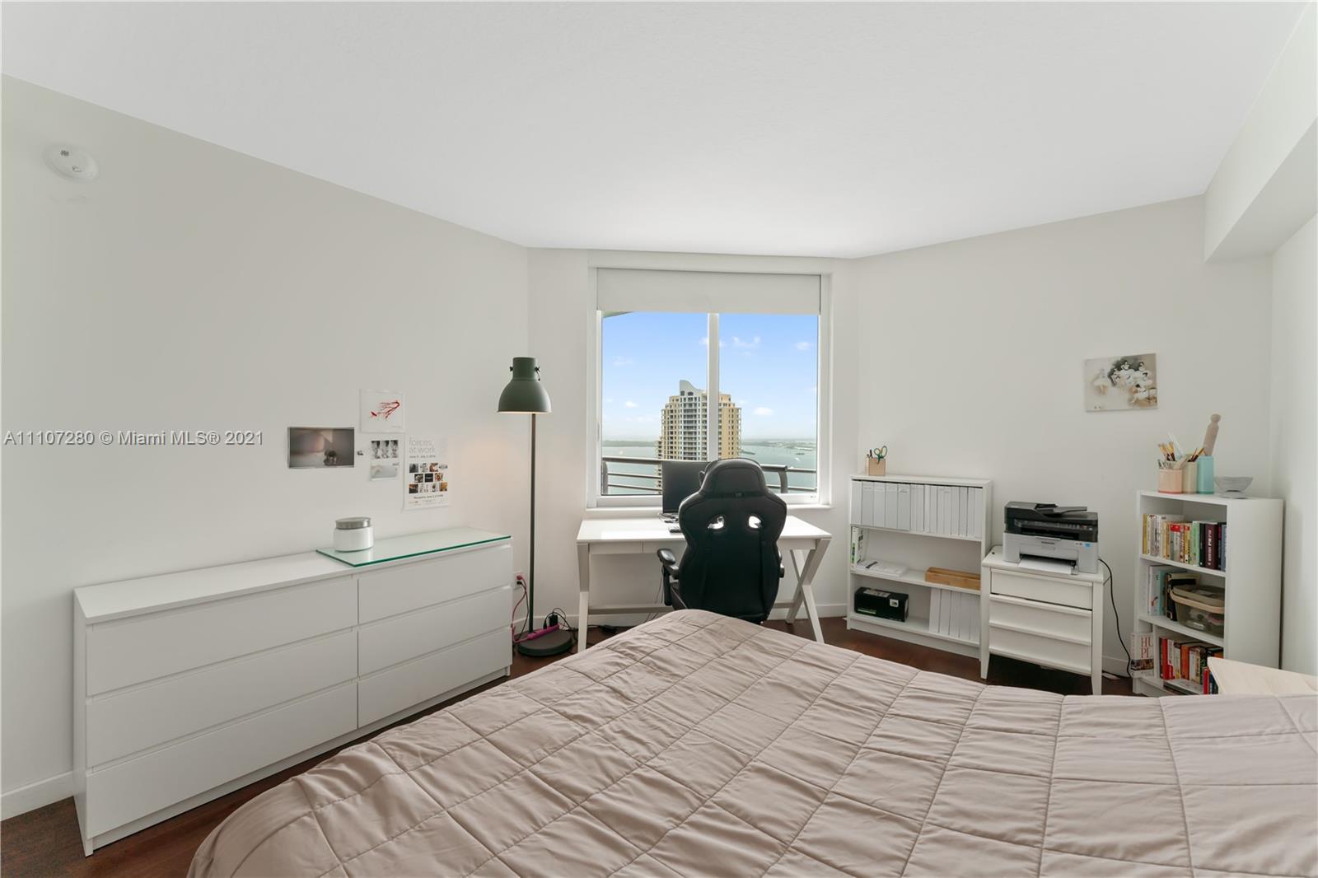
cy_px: 439
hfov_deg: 104.3
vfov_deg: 81.2
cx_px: 659
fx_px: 512
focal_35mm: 14
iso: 200
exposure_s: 1/80
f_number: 8
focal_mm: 14
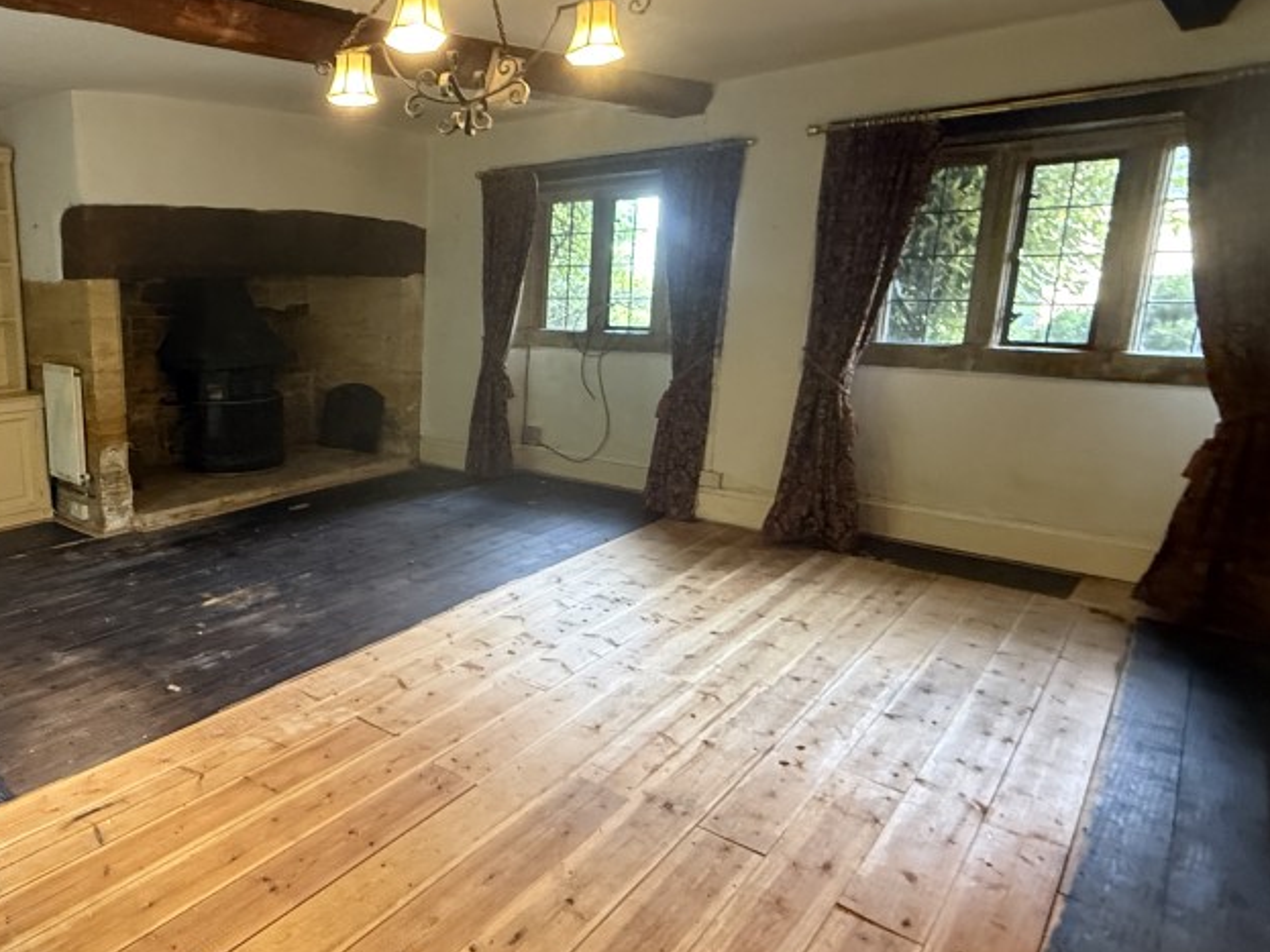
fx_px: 844
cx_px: 300
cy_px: 451
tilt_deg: -11.0
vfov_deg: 58.8
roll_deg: +1.4
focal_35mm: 23
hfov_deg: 68.5
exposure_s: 1/50
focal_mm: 2.22
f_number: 2.2
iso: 640
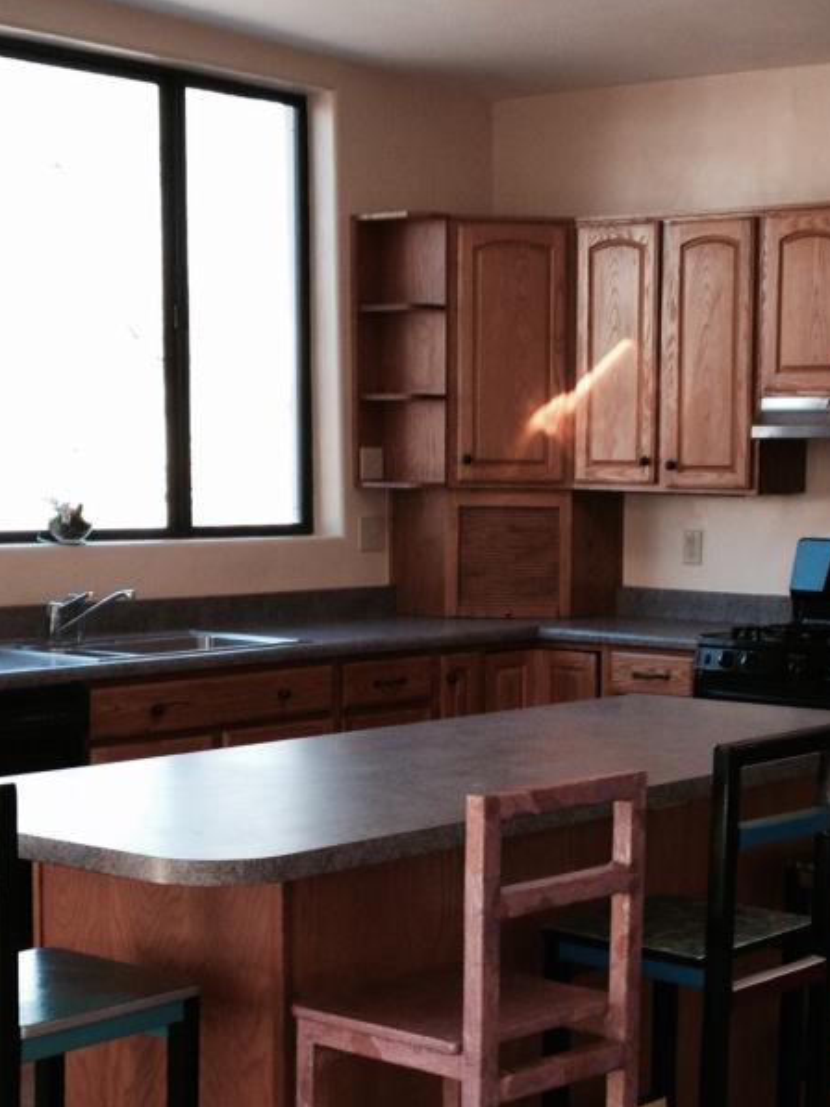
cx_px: 530
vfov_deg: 25.8
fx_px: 2397
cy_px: 755
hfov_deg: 19.6
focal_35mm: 75
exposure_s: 1/60
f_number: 2.4
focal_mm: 4.28
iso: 64
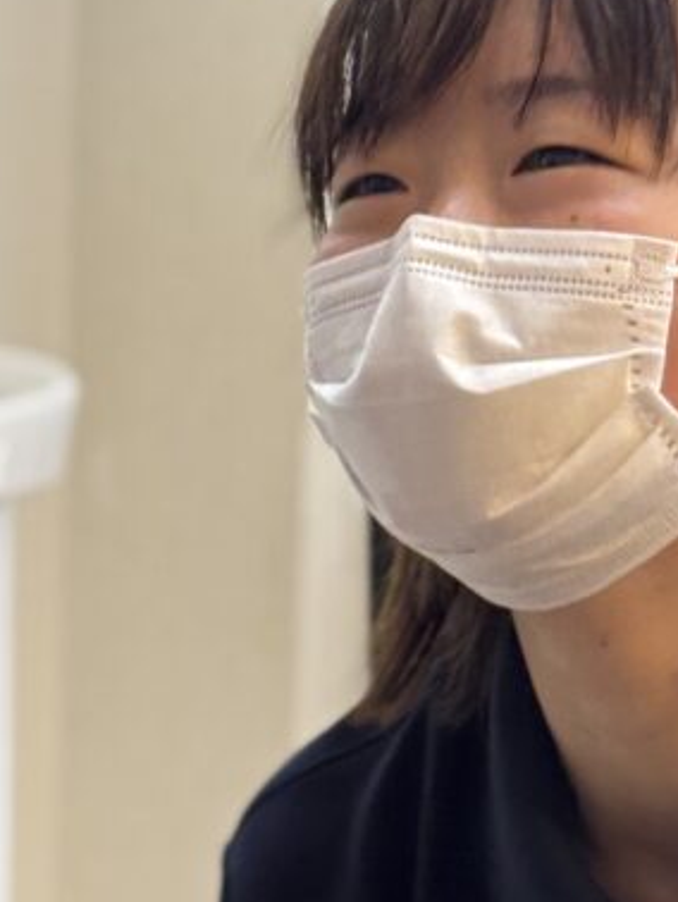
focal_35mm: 130
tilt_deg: -7.9
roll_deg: -0.8
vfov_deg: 15.1
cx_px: 380
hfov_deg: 11.4
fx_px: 3391
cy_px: 730
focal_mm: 6.76
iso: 200
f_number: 1.78
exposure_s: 1/40
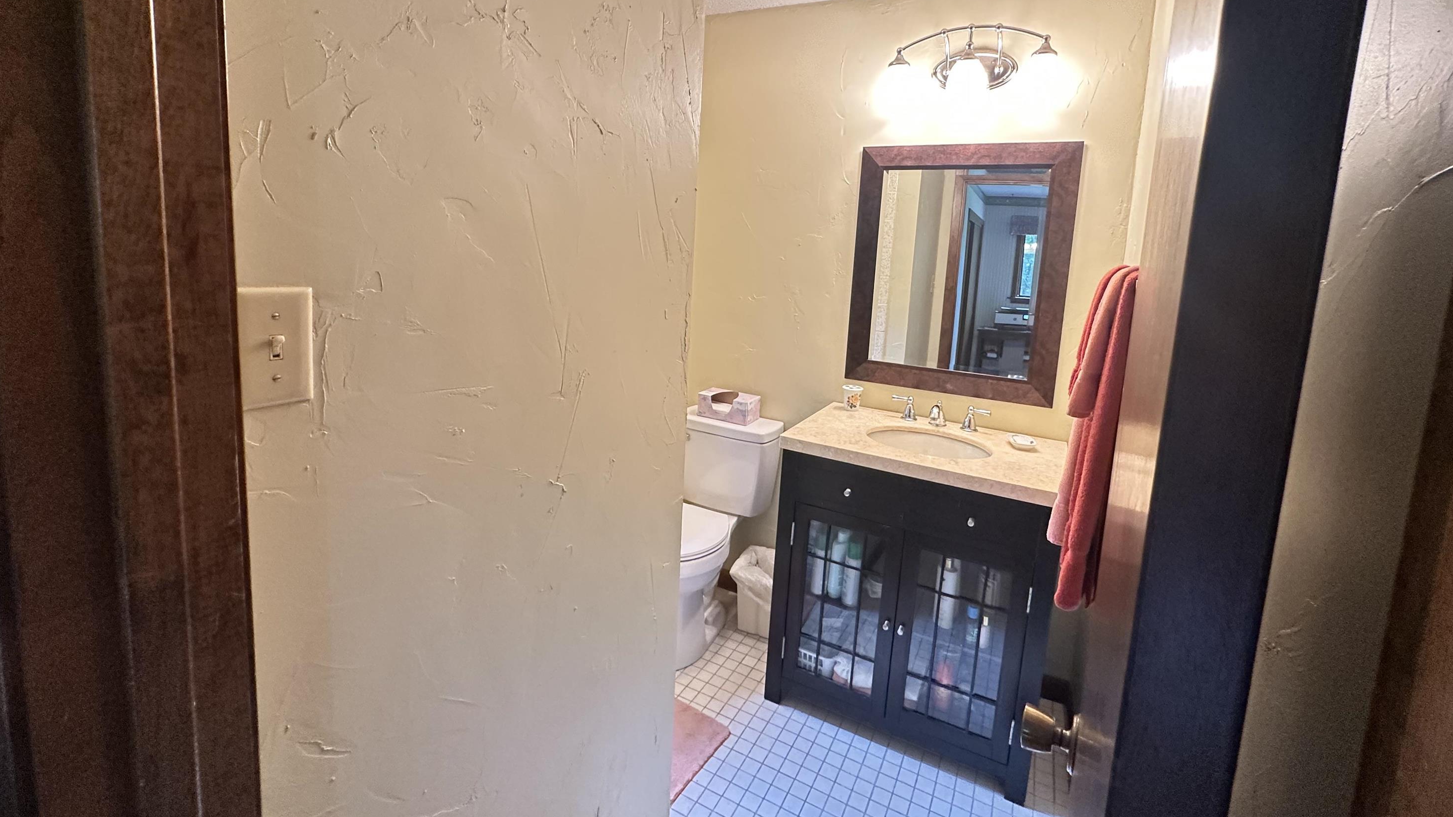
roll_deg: -3.4
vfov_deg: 66.4
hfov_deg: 99.4
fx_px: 616
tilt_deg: -6.4
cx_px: 744
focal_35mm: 16
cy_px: 327
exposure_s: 1/60
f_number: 2.2
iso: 400
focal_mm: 2.22
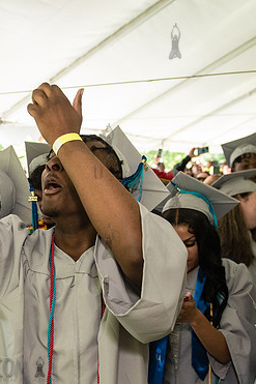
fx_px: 566
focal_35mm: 53
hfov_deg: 24.9
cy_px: 233
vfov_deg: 37.4
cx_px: 37
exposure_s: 1/800
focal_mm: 28
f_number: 4
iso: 2500
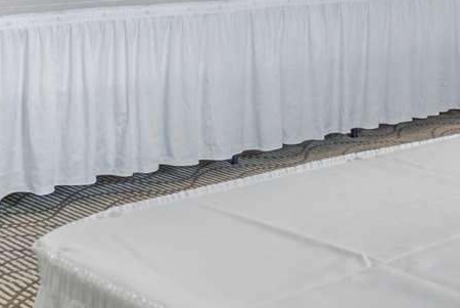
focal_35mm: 80
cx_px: 458
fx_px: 1023
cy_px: -80
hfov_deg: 24.2
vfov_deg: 16.3
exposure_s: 1/8
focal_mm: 24
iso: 400
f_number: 10
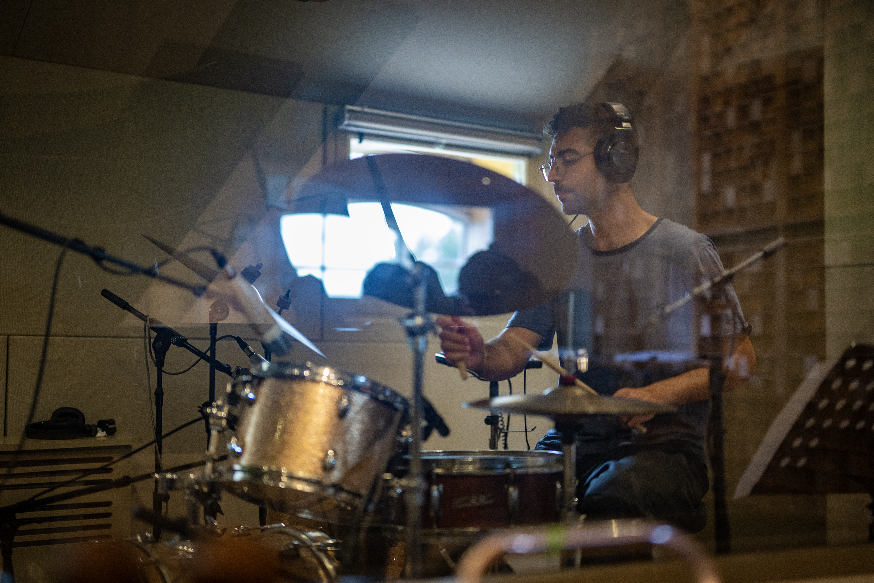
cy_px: 292
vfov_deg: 27.0
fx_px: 1214
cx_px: 437
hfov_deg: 39.6
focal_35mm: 50
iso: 800
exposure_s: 1/125
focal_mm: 50
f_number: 1.3
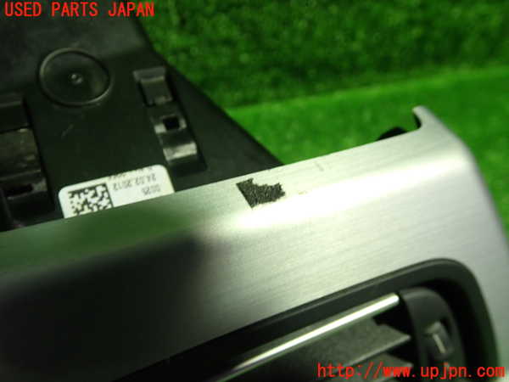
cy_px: 191
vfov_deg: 46.8
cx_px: 254
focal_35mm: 30
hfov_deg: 60.0
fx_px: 441
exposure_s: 1/30
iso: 200
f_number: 2.3
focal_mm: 5.4
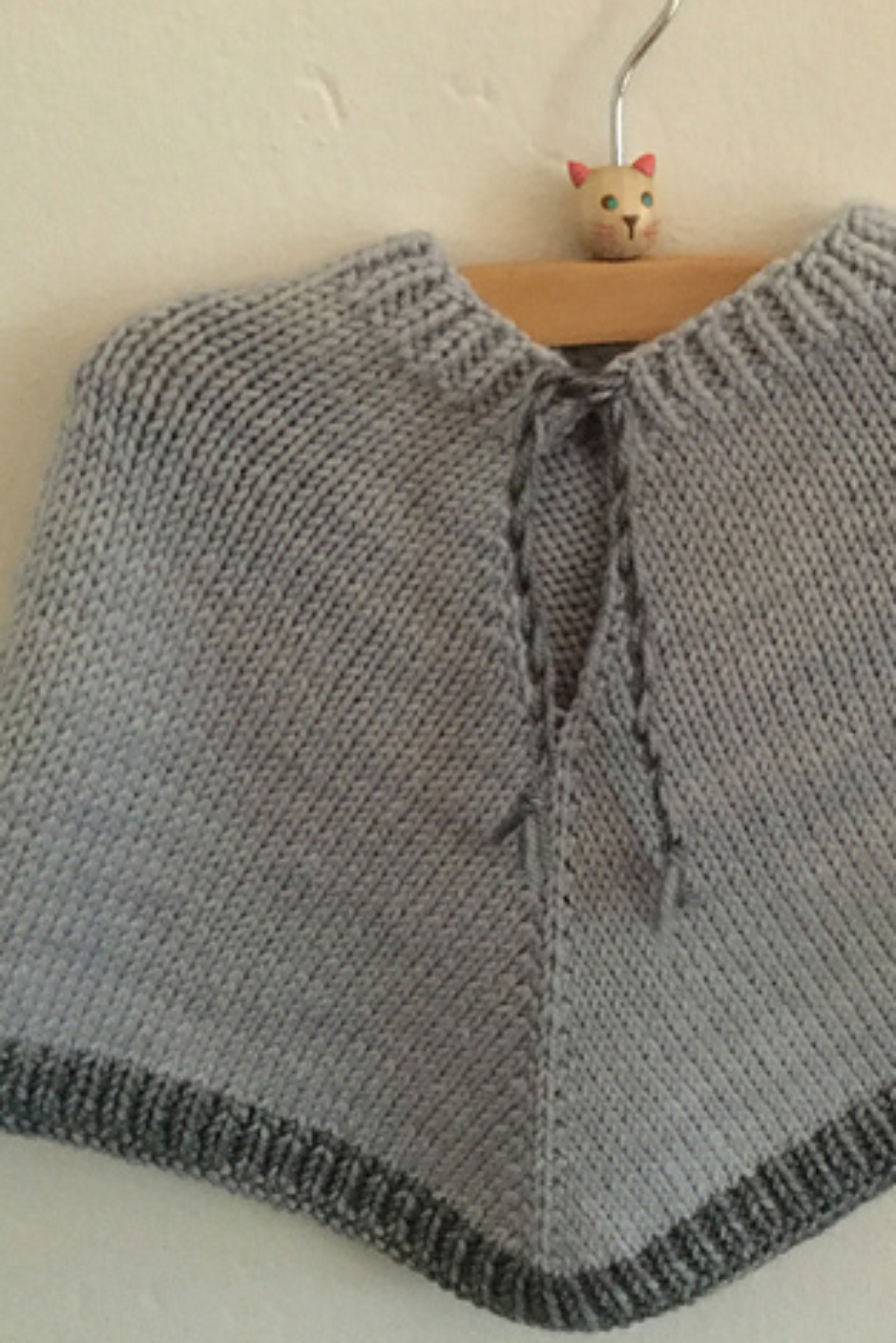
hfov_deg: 30.3
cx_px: 613
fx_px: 1641
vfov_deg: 44.5
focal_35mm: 44
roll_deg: +0.0
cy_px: 673
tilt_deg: -21.7
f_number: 2.4
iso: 640
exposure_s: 1/15
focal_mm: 3.3
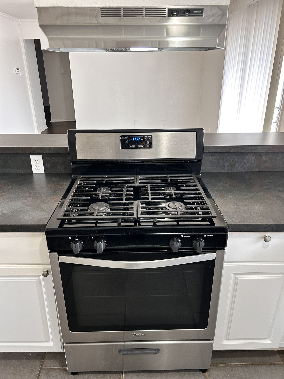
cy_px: 190
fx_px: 284
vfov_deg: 67.3
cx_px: 142
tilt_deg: -23.8
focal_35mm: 26
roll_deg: +0.4
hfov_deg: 53.1
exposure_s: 1/60
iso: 100
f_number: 1.5
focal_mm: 5.7
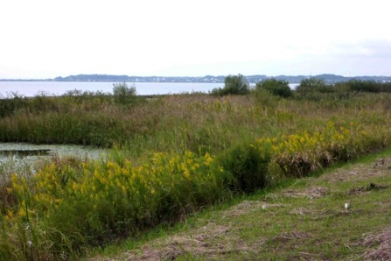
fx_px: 706
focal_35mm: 65
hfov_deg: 31.0
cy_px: 125
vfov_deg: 20.9
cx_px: 196
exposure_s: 1/160
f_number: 5.2
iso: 125
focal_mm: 11
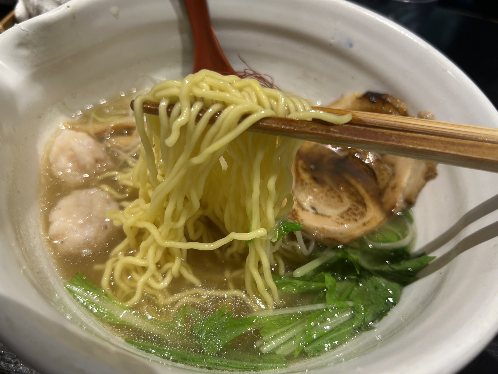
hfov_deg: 67.3
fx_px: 374
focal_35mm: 26
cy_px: 187
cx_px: 249
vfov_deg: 53.1
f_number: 1.5
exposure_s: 1/50
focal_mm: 5.7
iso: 100
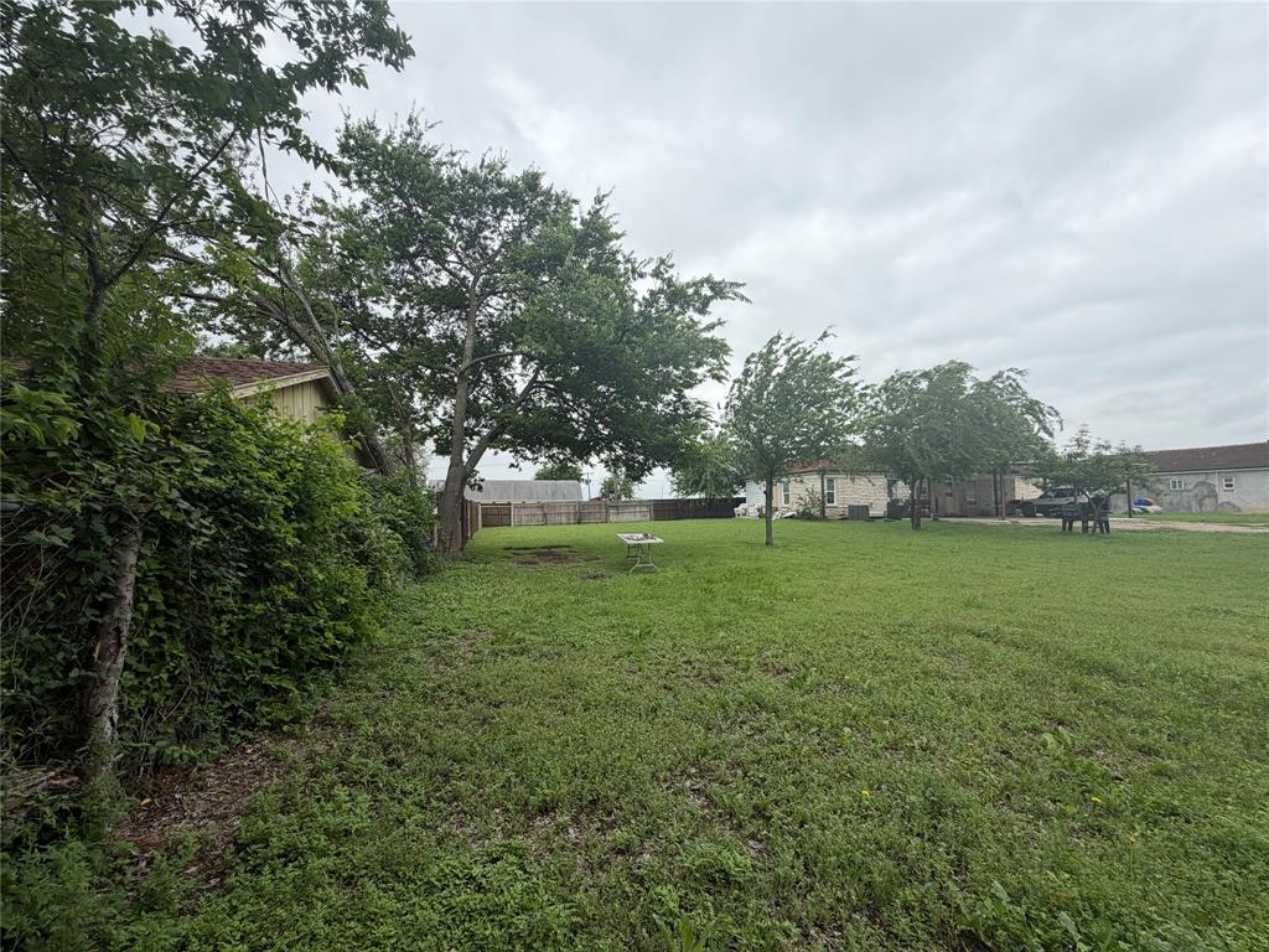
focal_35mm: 14
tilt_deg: +3.2
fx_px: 513
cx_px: 634
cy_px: 476
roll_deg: +1.2
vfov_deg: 85.7
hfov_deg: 102.1
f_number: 2.2
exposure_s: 1/770
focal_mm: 2.22
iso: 32
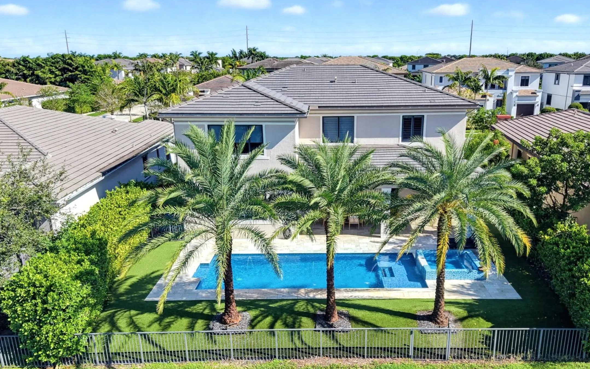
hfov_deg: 56.6
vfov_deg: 37.1
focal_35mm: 34
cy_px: 227
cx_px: 324
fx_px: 547
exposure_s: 1/3000
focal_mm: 8.7
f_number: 1.8
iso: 280
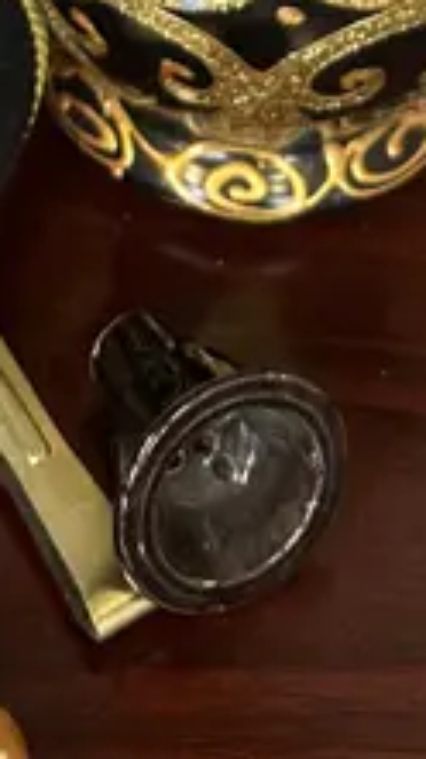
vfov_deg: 14.3
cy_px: -835
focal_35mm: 121
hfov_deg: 10.0
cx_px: 161
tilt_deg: -31.4
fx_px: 2435
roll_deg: -2.8
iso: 125
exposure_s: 1/50
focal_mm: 6.86
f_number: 1.78
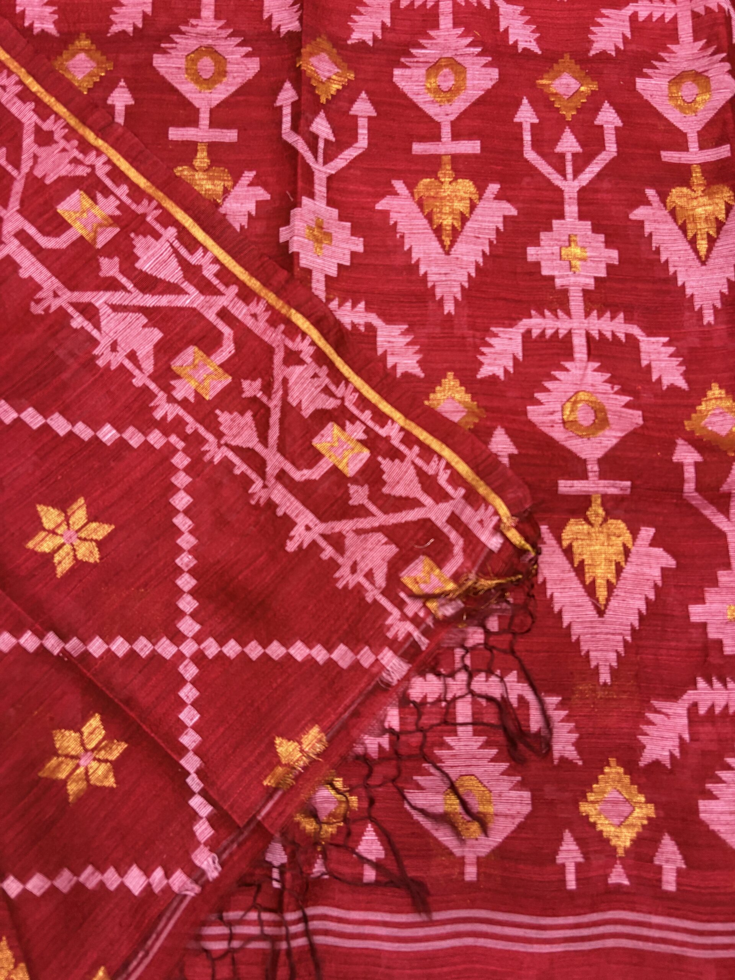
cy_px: 490
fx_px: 736
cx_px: 368
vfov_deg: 67.3
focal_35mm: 26
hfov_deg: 53.1
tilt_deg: -78.5
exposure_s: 1/100
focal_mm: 5.96
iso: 125
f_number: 1.6
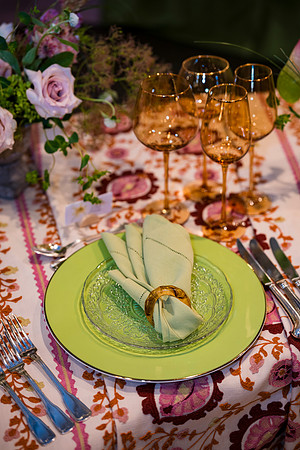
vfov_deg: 36.2
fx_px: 687
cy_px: 225
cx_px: 150
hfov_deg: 24.6
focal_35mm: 55
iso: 320
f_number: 2.2
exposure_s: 1/125
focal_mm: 55
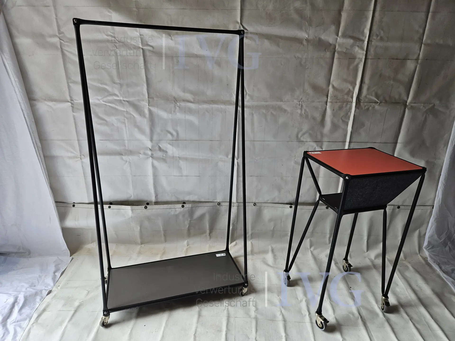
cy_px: 170
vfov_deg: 58.9
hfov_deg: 73.9
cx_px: 228
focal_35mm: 23
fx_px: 302
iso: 40
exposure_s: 1/100
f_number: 1.8
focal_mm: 5.4
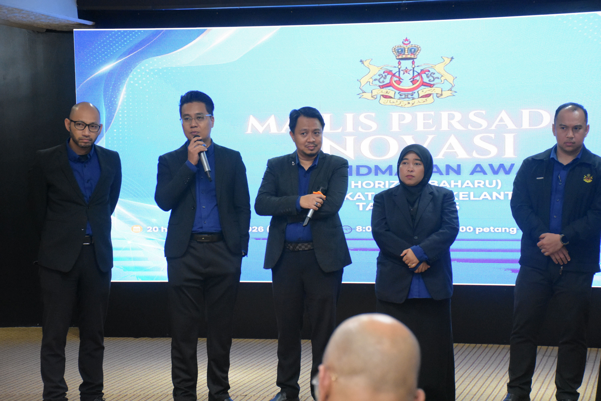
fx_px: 1552
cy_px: 200
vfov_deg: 14.7
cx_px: 300
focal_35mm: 93
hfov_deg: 21.9
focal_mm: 62
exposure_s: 1/160
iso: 5000
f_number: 6.3
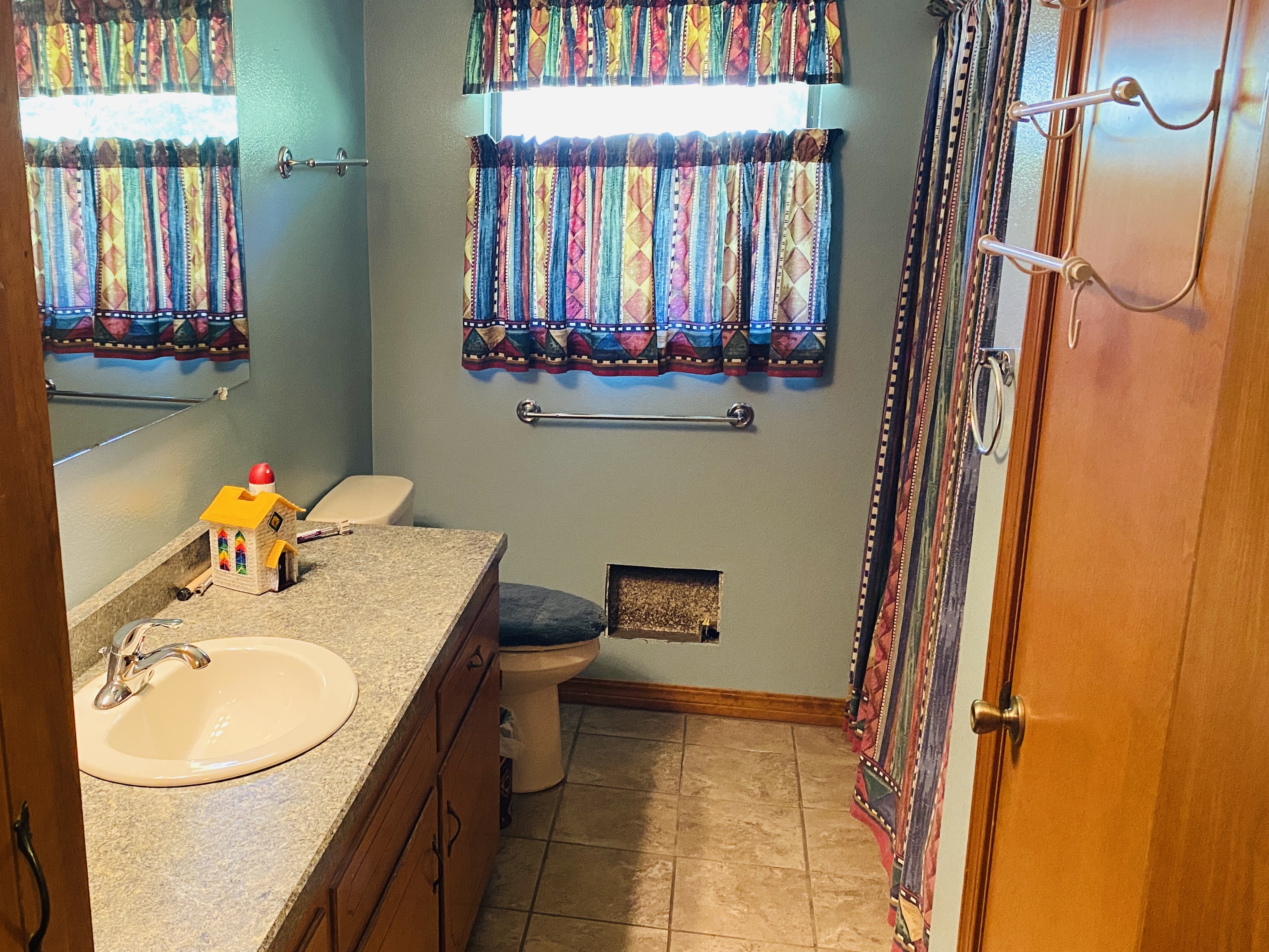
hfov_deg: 53.2
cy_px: 490
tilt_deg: -16.2
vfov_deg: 41.8
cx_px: 456
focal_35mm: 34
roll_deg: -0.2
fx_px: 1246
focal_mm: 4.25
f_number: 1.8
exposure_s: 1/40
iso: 400
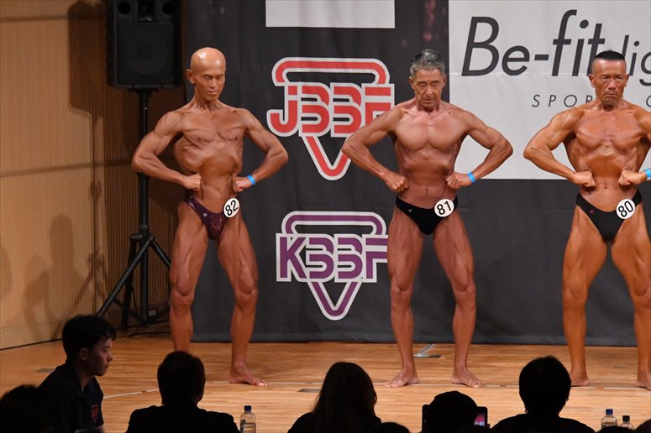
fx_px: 4609
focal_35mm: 255
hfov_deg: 8.1
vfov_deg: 5.4
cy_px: 216
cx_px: 326
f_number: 5.6
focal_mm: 170
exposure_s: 1/400
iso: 8000
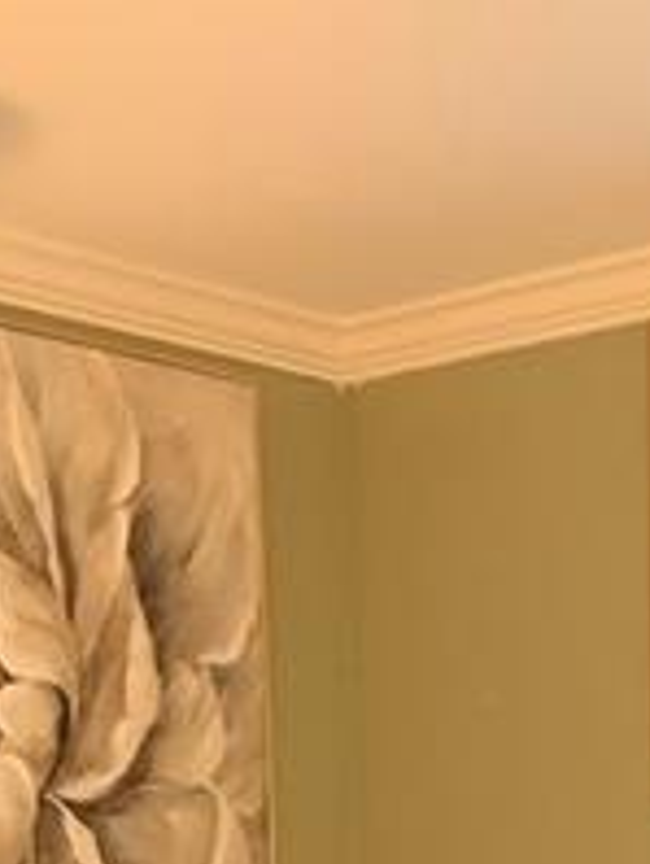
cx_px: 576
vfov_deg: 18.1
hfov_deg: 15.7
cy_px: 1388
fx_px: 2323
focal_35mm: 93
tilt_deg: -9.8
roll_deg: +0.4
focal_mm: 6.93
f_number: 1.48
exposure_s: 1/60
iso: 160
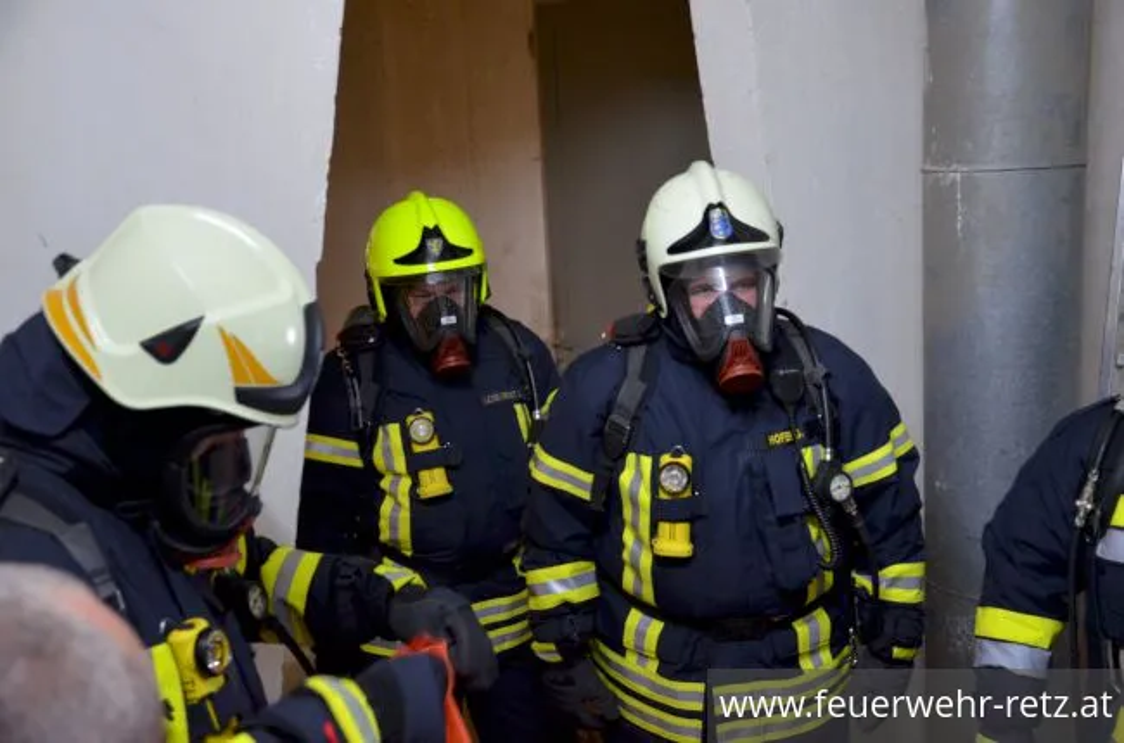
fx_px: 1402
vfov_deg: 29.7
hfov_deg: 43.7
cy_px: 372
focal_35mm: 45
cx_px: 562
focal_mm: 30
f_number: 4.2
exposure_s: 1/25
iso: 1600
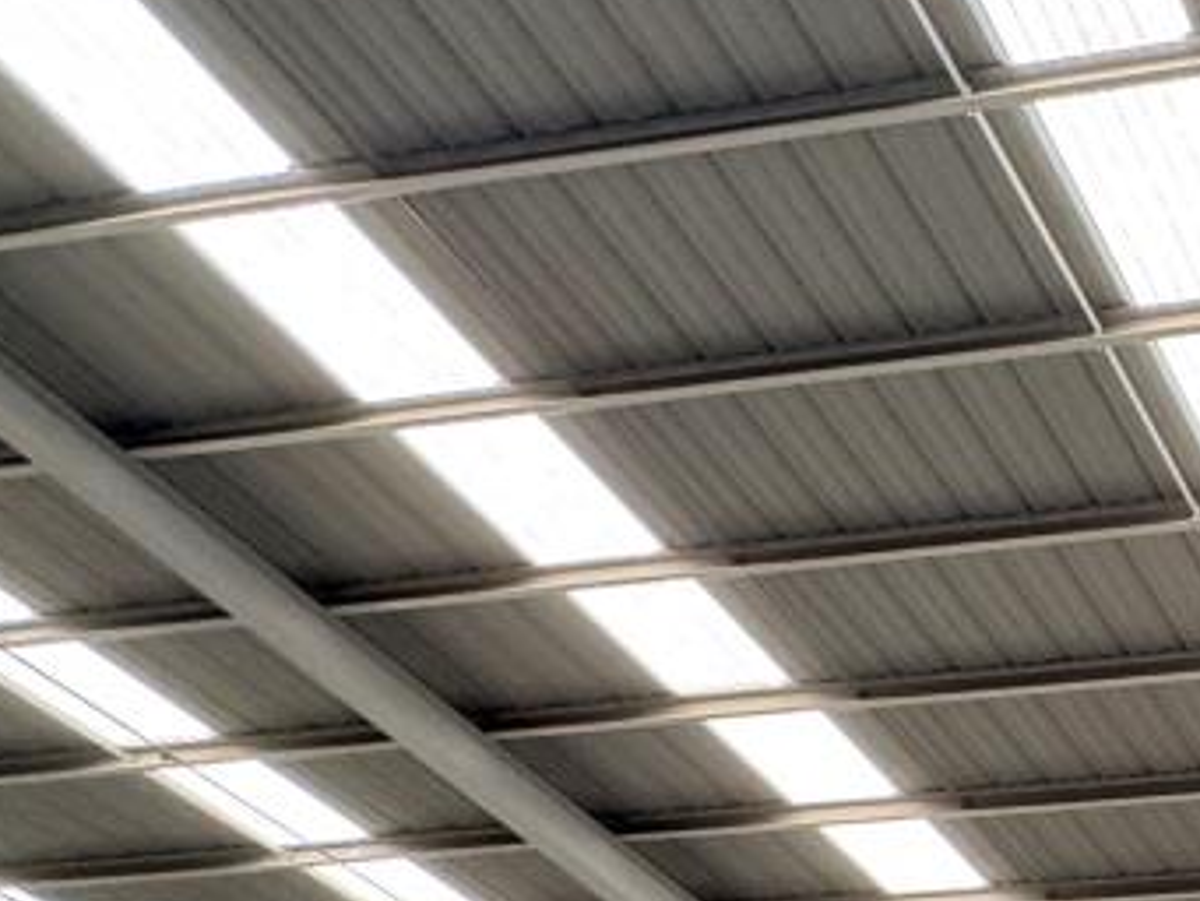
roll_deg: +1.1
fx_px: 1456
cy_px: 1242
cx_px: 1777
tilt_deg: +12.2
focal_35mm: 42
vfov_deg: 27.3
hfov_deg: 29.0
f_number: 2.2
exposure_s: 1/60
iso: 400
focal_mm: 2.22
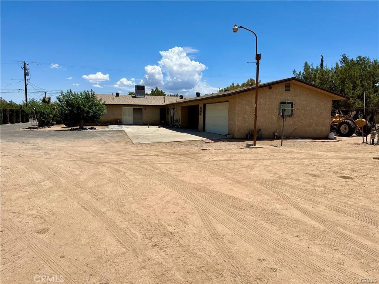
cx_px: 190
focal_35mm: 26
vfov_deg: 53.1
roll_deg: -1.2
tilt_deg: -5.5
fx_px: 285
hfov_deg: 67.3
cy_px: 142
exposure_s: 1/7463
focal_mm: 5.7
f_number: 1.5
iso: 50
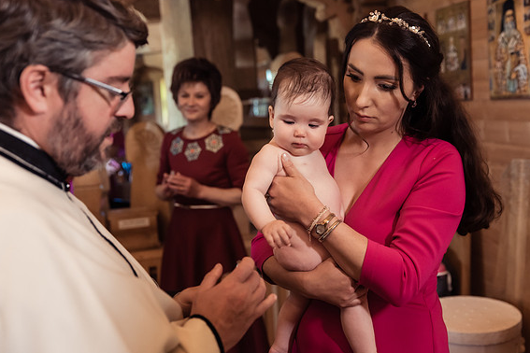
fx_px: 633
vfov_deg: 31.2
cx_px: 294
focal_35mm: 43
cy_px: 155
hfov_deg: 45.4
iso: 1250
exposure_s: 1/125
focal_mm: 38
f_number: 2.8
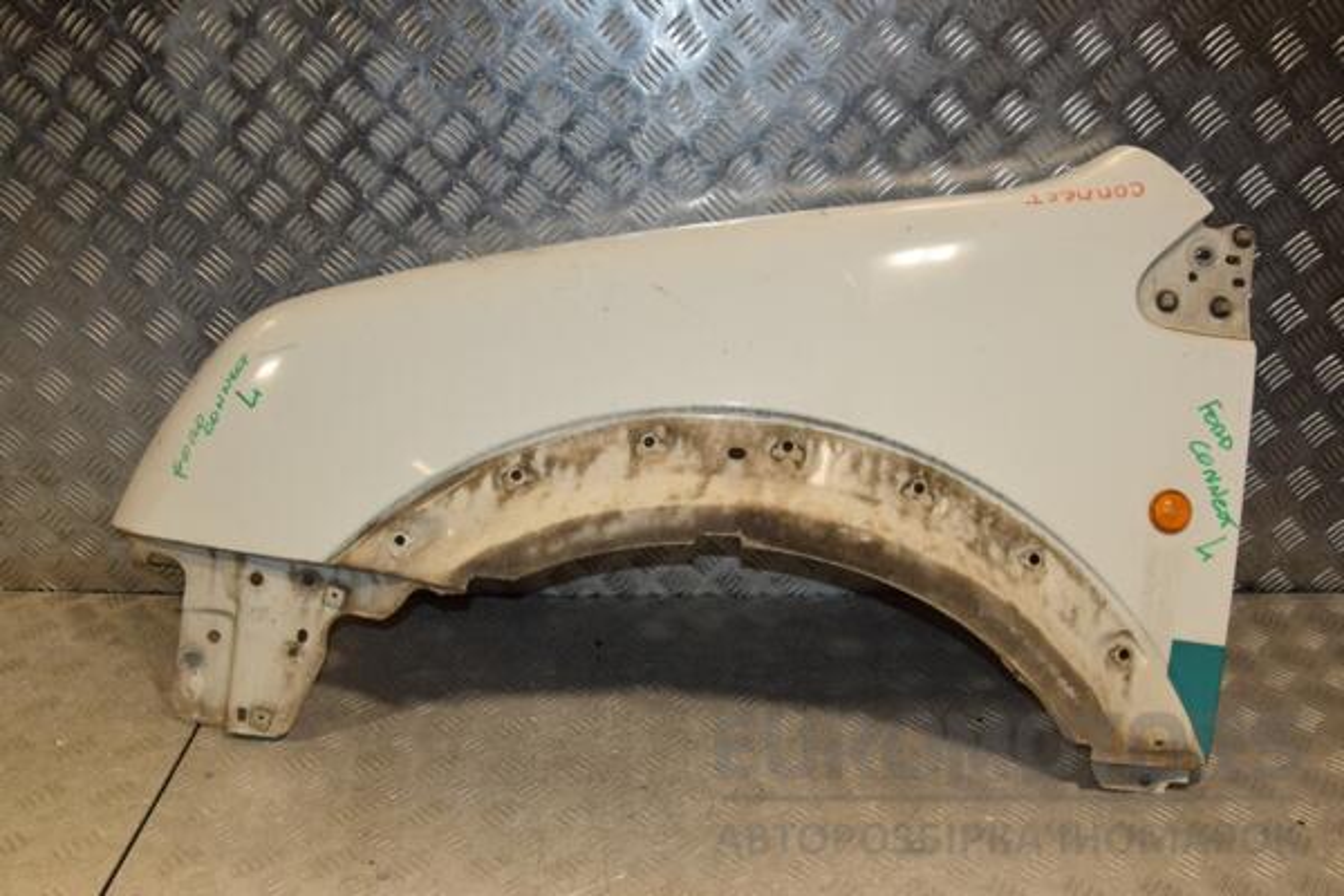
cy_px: 448
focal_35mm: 32
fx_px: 1176
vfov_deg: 41.7
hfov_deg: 59.5
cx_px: 672
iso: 800
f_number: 10
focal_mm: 21
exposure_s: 1/200
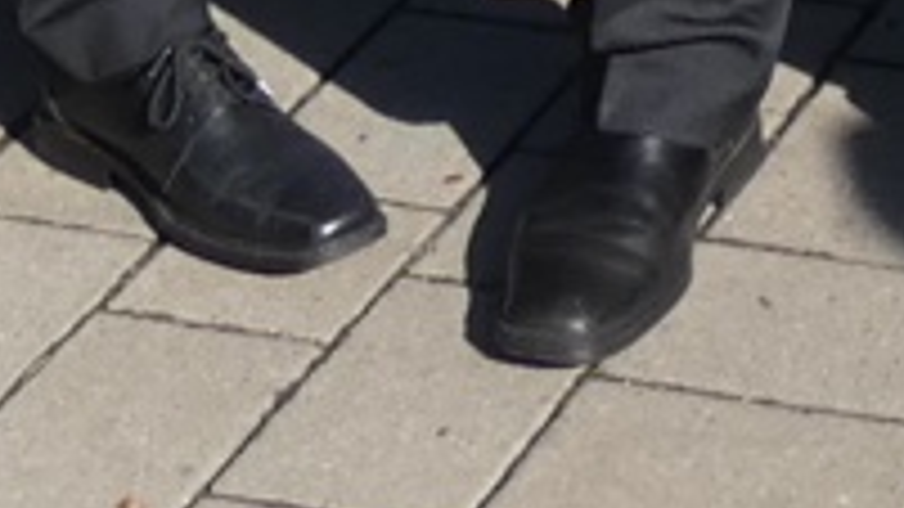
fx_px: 4578
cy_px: -1502
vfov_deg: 5.5
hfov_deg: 10.9
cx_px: 1322
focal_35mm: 191
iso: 80
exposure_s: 1/1000
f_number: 3.2
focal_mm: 3.9
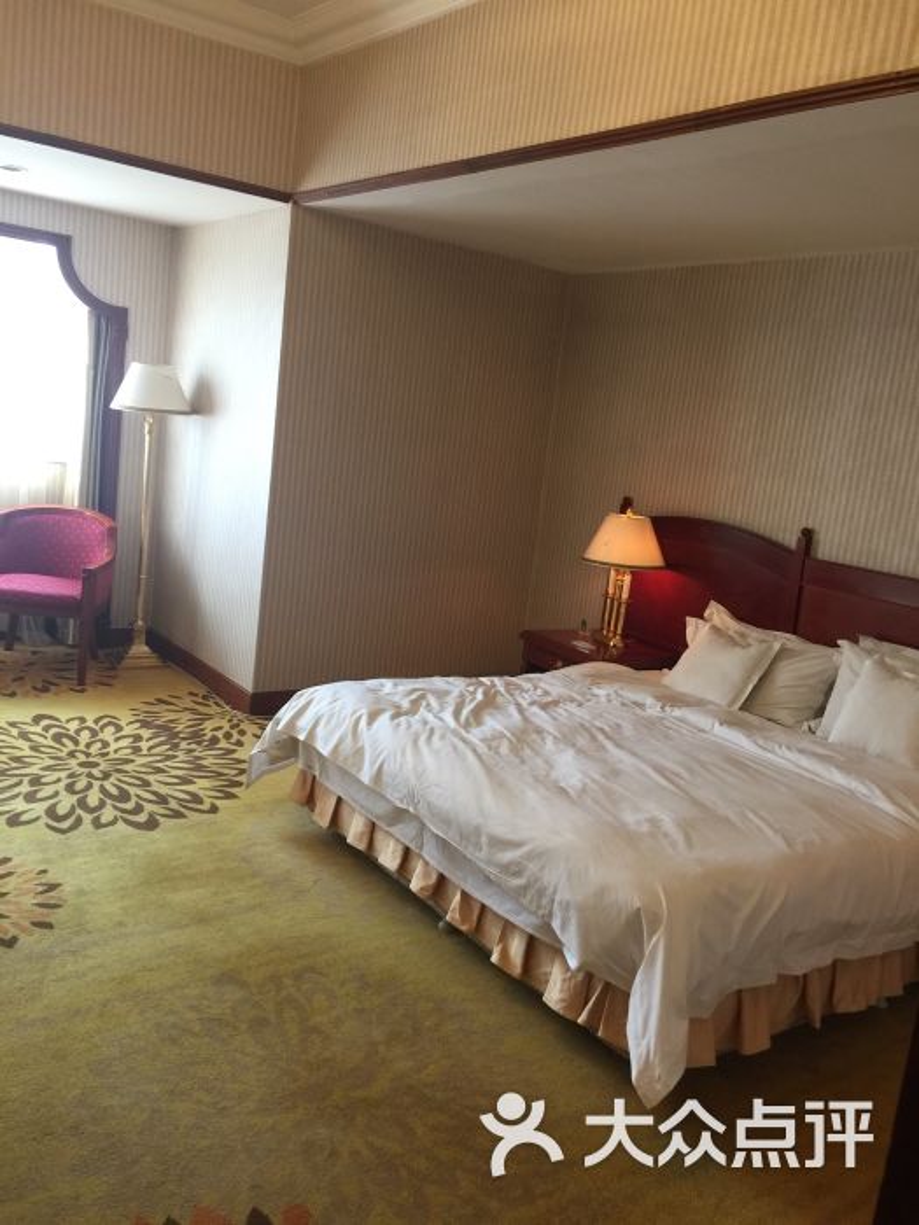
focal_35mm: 29
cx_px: 460
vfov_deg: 61.7
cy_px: 612
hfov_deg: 48.2
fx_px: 1027
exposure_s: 1/33
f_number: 2.2
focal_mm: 4.15
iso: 64
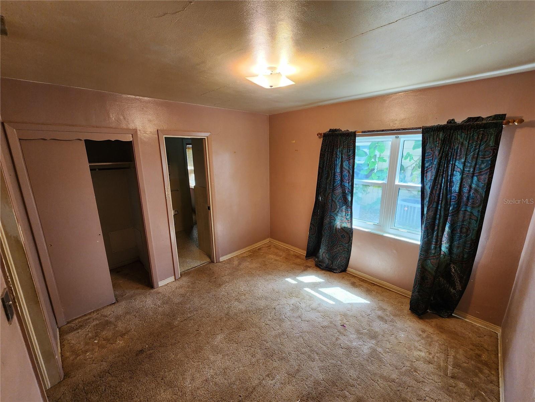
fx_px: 201
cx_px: 268
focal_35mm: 13
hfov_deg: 106.2
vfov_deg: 89.9
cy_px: 201
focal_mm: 2.2
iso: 160
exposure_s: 1/60
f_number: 2.2
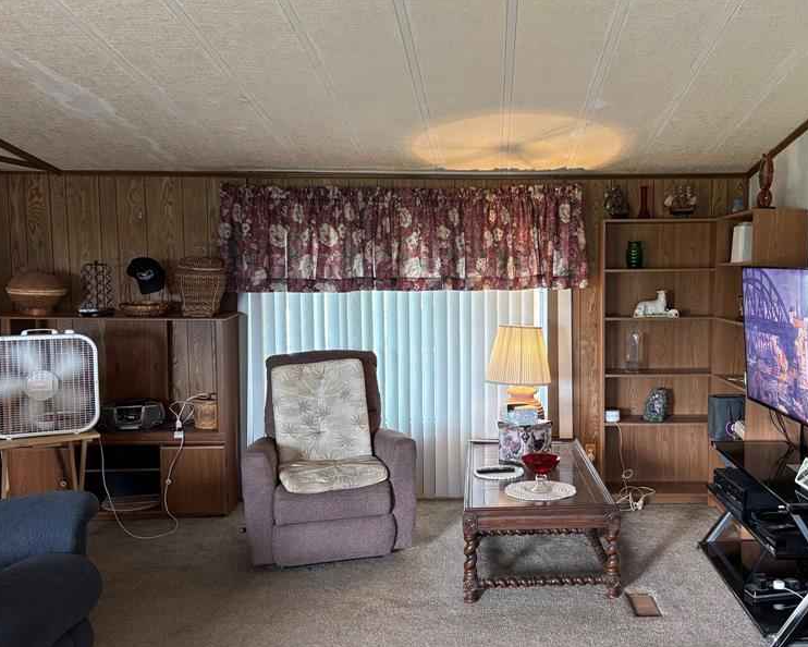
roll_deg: -0.2
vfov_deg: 42.2
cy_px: 310
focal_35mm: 35
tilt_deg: -3.2
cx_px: 534
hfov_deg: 50.7
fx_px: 837
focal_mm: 5.96
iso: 250
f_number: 1.6
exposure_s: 1/60
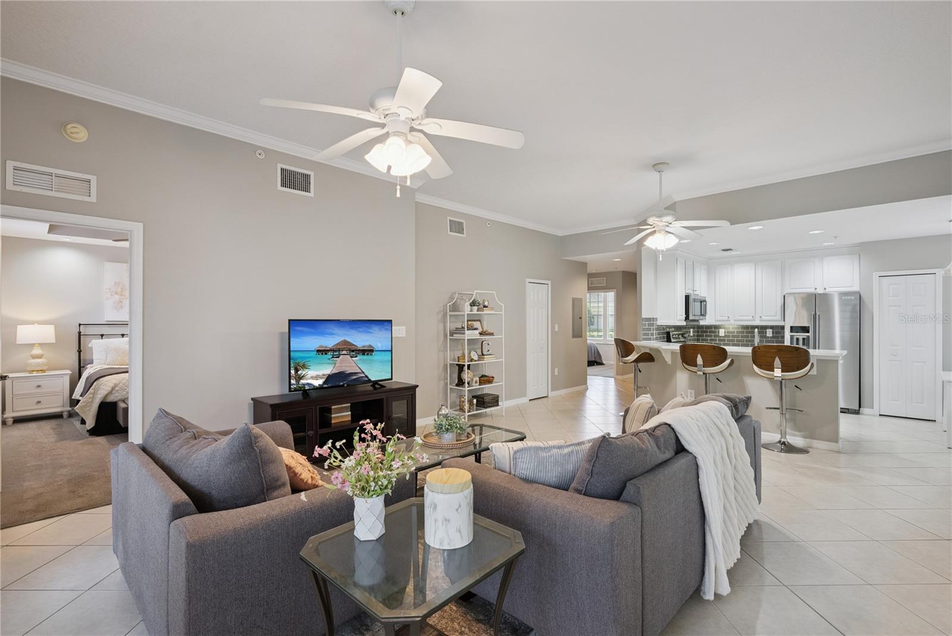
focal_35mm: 16
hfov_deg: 96.7
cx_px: 476
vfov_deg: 73.8
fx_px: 423
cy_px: 318
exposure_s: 1/50
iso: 1000
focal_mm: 16
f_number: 8
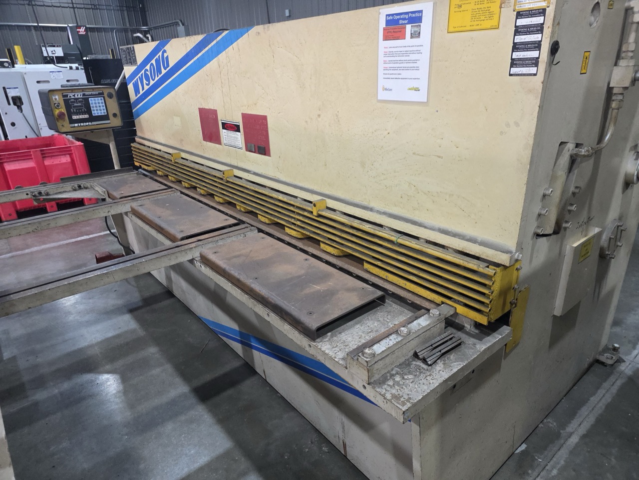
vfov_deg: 58.9
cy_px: 240
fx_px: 425
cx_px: 320
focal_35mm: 23
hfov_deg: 73.9
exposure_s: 1/120
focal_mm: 6.25
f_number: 1.7
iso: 500
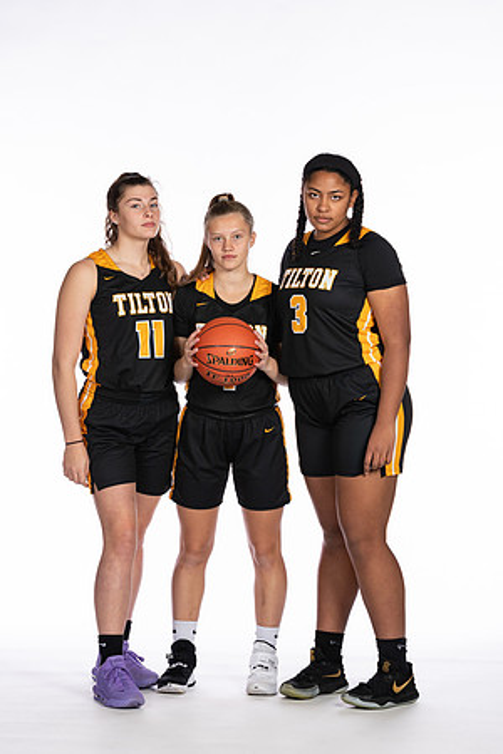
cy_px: 377
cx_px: 252
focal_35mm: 123
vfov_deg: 16.7
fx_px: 2578
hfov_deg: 11.1
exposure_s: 1/100
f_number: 5.6
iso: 100
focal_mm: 82
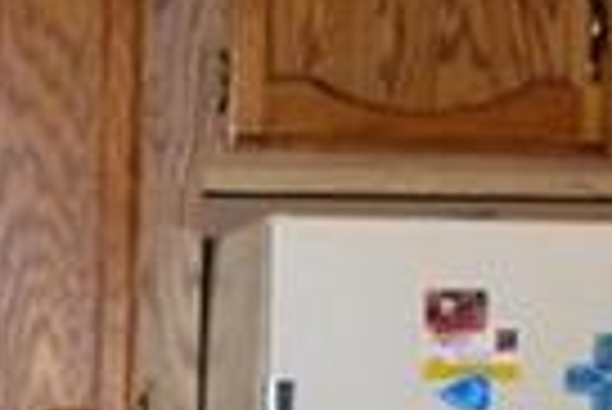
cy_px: 793
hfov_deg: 6.0
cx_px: -459
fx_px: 5752
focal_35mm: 338
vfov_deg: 4.0
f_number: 4.8
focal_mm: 30
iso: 200
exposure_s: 1/60
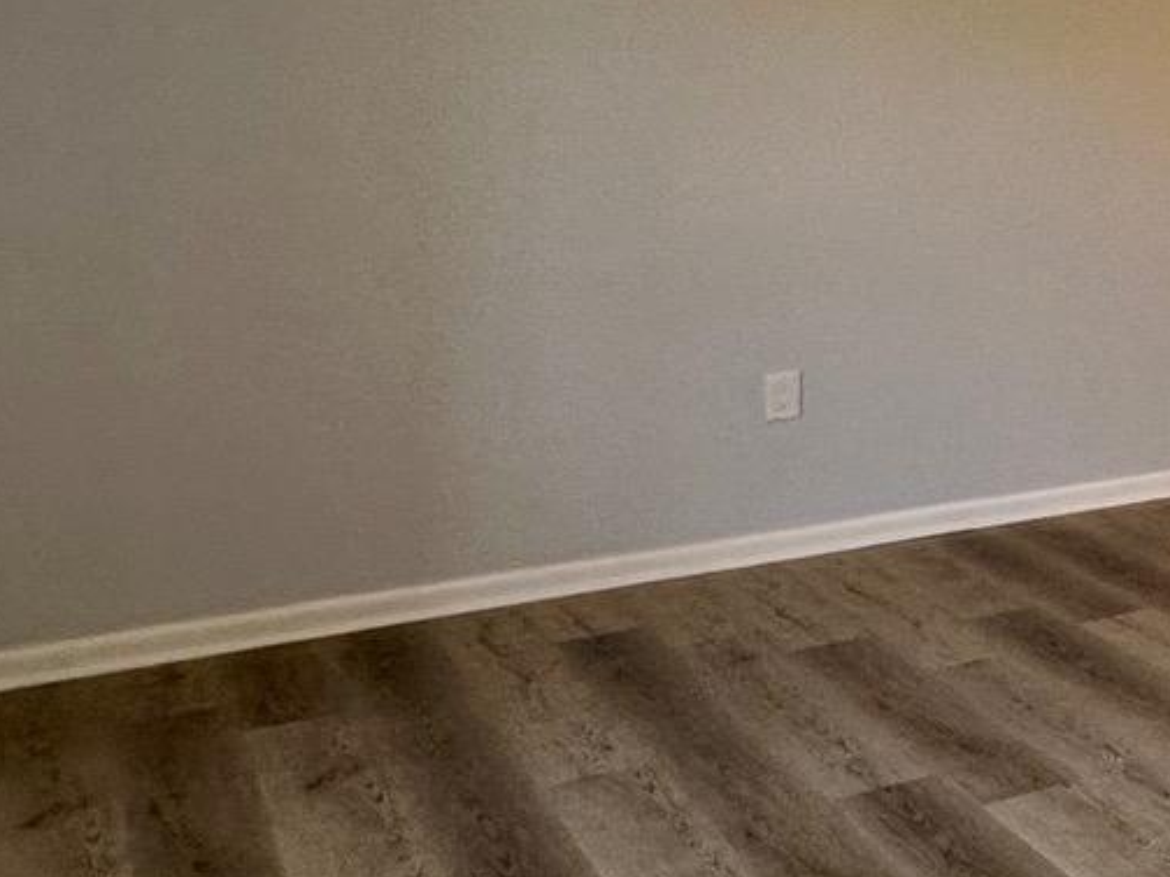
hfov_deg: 23.6
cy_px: 49
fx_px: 1926
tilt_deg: +0.3
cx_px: 1921
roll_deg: -0.7
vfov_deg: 24.7
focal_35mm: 57
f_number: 2.2
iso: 100
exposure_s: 1/120
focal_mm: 2.22
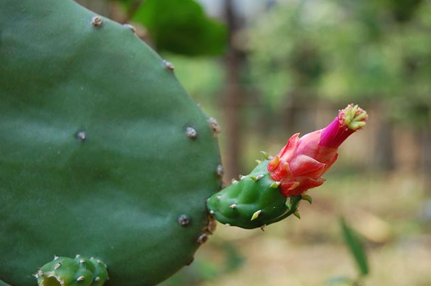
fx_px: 987
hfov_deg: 24.6
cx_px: 216
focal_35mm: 82
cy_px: 143
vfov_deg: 16.5
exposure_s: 1/160
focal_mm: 55
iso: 200
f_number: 6.3
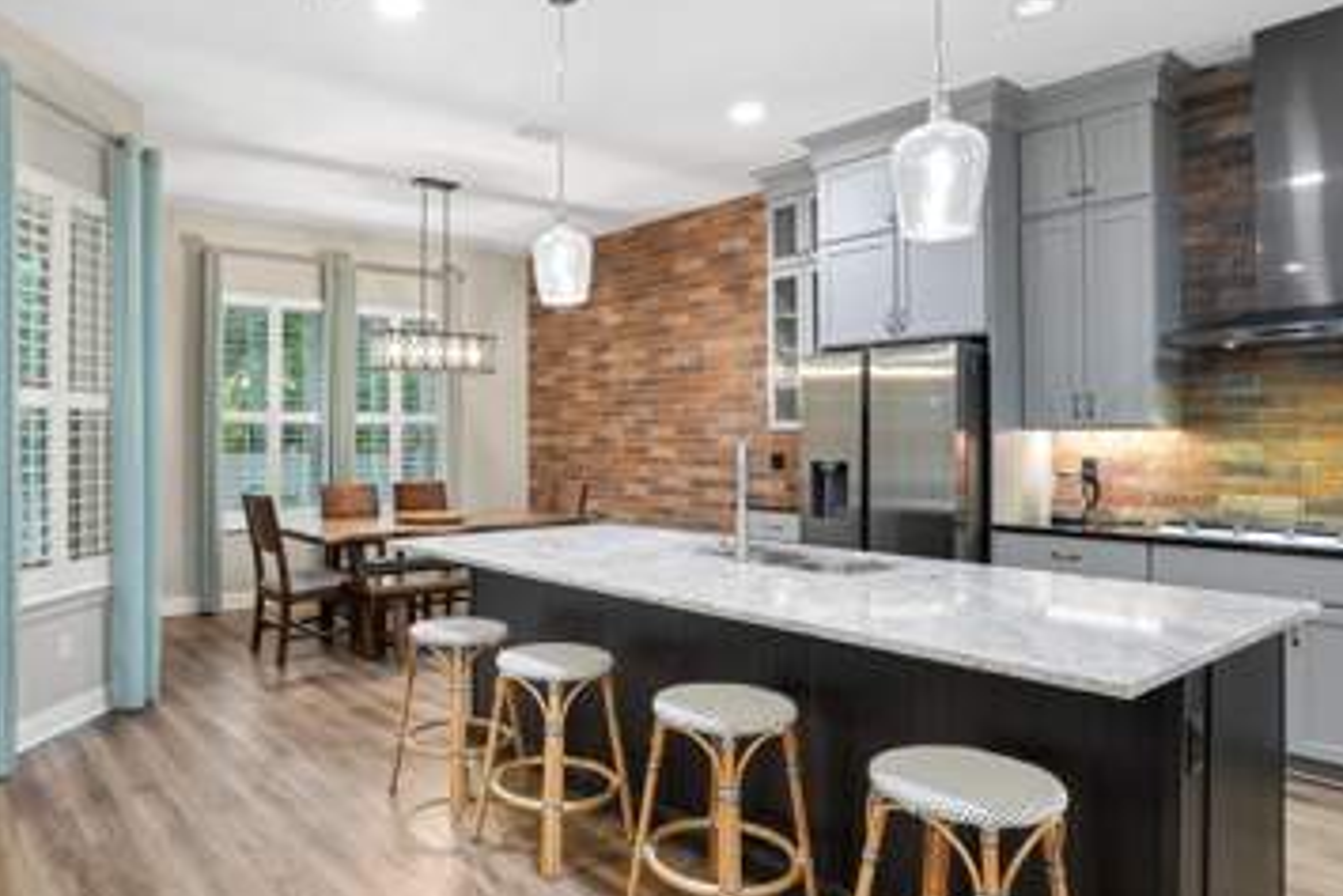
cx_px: 537
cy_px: 435
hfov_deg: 75.2
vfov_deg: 55.1
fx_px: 858
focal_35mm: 23
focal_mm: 17
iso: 400
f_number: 8
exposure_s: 4
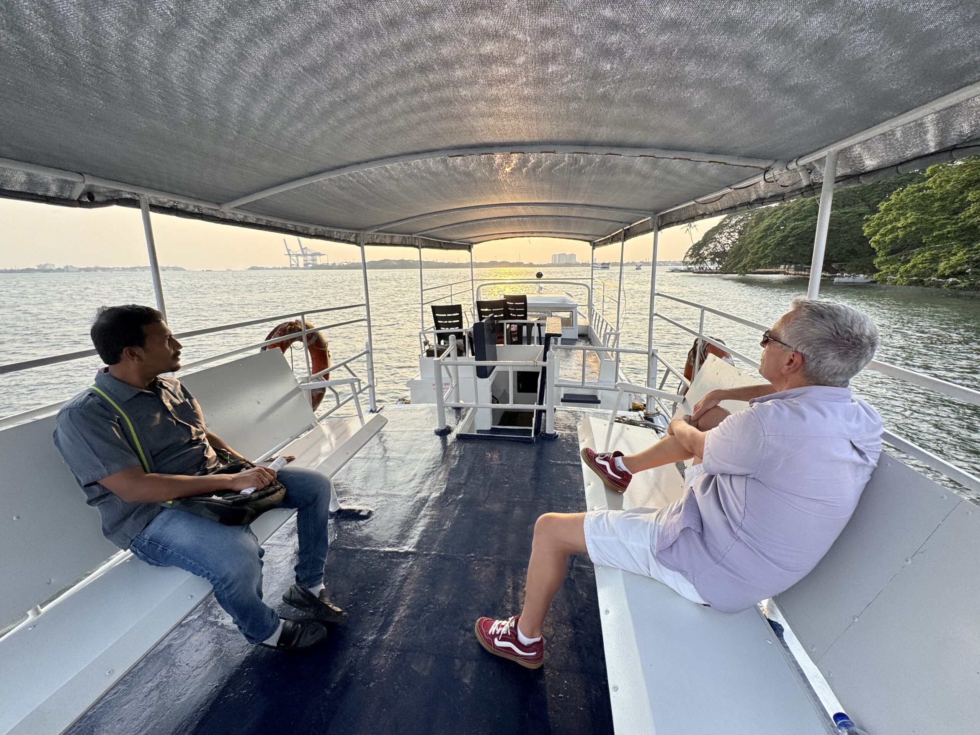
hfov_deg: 102.1
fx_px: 396
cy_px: 368
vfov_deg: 85.7
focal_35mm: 14
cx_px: 490
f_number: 2.2
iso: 50
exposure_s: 1/1110
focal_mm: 2.22
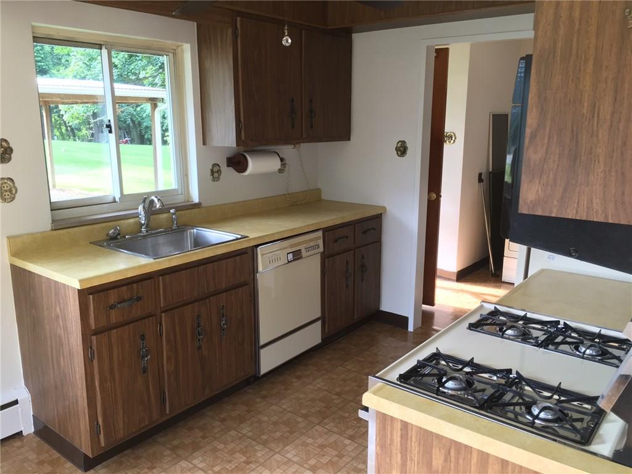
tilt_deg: -12.1
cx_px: 316
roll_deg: +0.0
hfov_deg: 61.7
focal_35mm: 29
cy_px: 237
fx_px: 529
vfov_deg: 48.2
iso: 64
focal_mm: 4.15
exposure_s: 1/30
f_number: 2.2
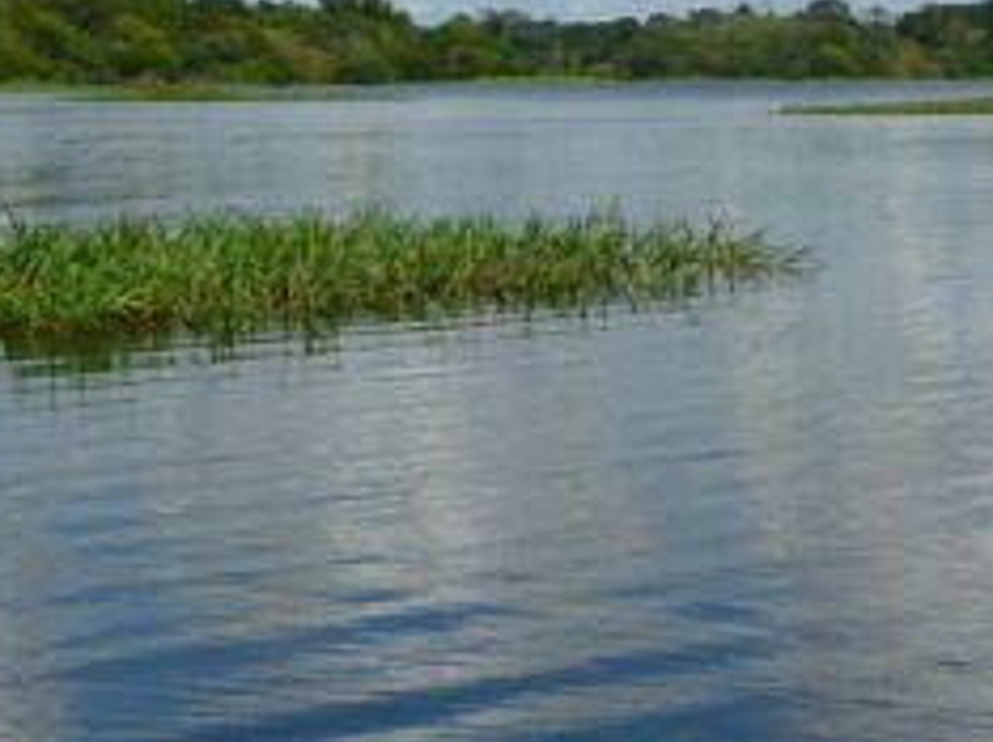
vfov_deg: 13.0
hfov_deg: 17.4
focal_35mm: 113
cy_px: 110
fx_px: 3238
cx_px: 564
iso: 100
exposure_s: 1/400
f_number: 7.1
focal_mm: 4.6
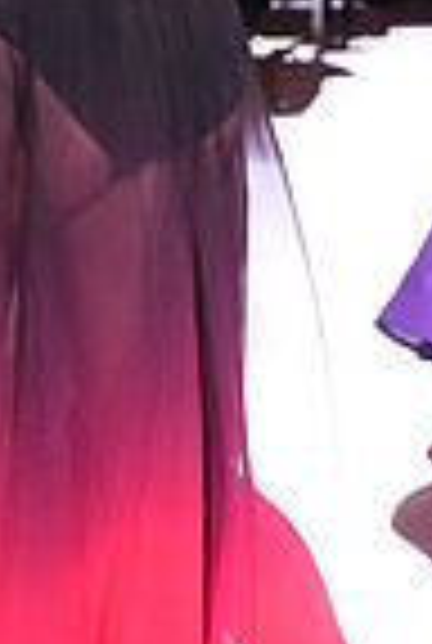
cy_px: -266
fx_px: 3332
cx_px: 56
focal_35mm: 186
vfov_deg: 10.7
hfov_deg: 7.4
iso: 4000
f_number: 4.5
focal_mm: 46
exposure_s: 1/320
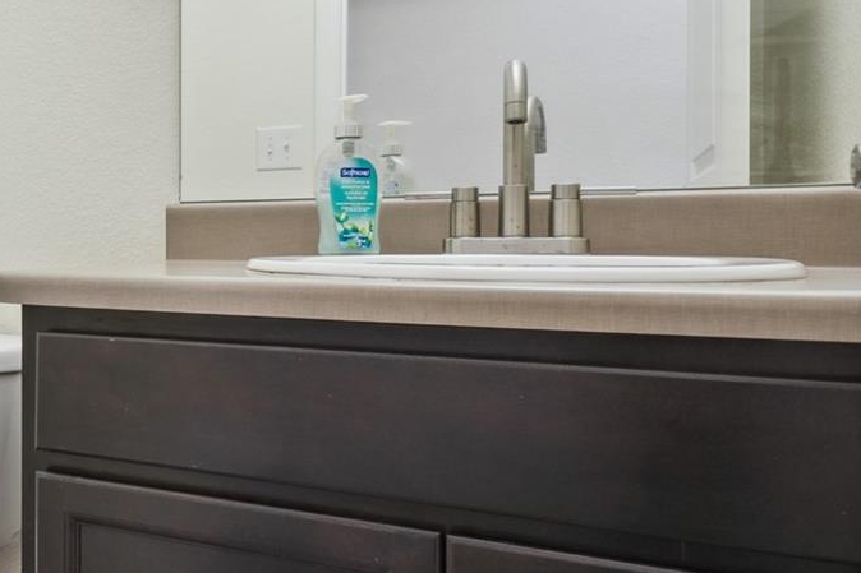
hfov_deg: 40.5
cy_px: 225
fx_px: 909
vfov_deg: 34.9
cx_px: -96
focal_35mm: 38
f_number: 11
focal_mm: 16
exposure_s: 1/6
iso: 400
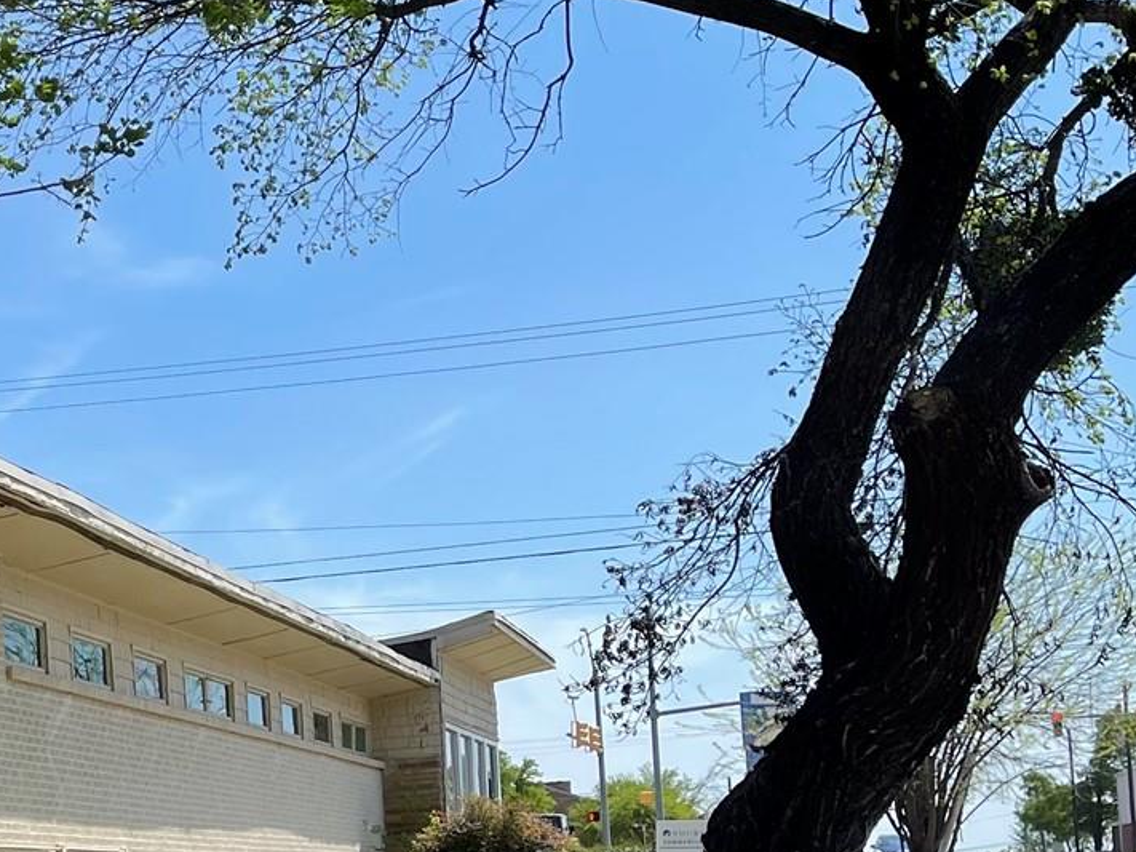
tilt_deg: +1.1
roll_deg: +2.4
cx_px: -315
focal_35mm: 72
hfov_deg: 24.0
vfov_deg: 19.7
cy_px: 887
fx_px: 2362
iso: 32
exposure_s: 1/2545
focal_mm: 5.1
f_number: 1.6
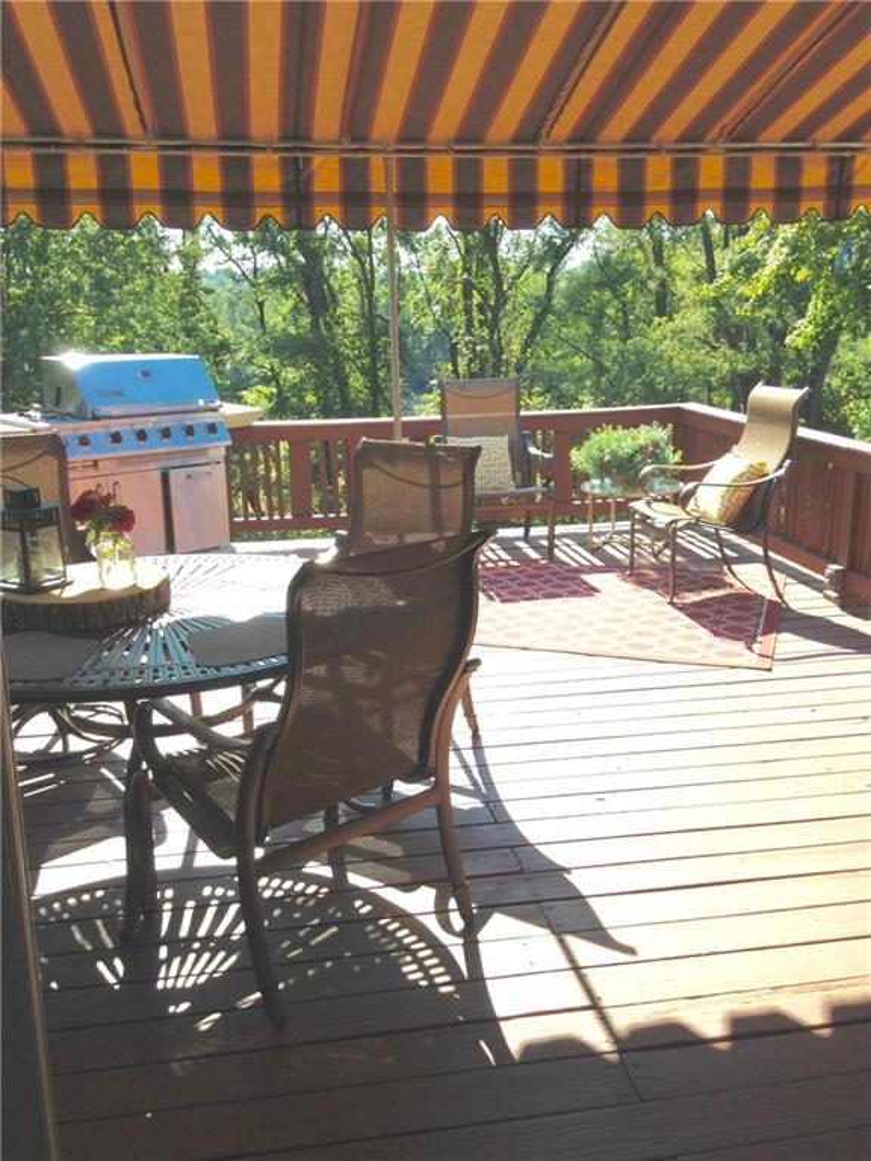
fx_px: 1107
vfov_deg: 55.4
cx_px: 436
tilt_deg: -16.9
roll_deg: +0.6
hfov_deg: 42.9
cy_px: 580
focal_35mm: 33
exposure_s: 1/421
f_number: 2.4
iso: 50
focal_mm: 4.12
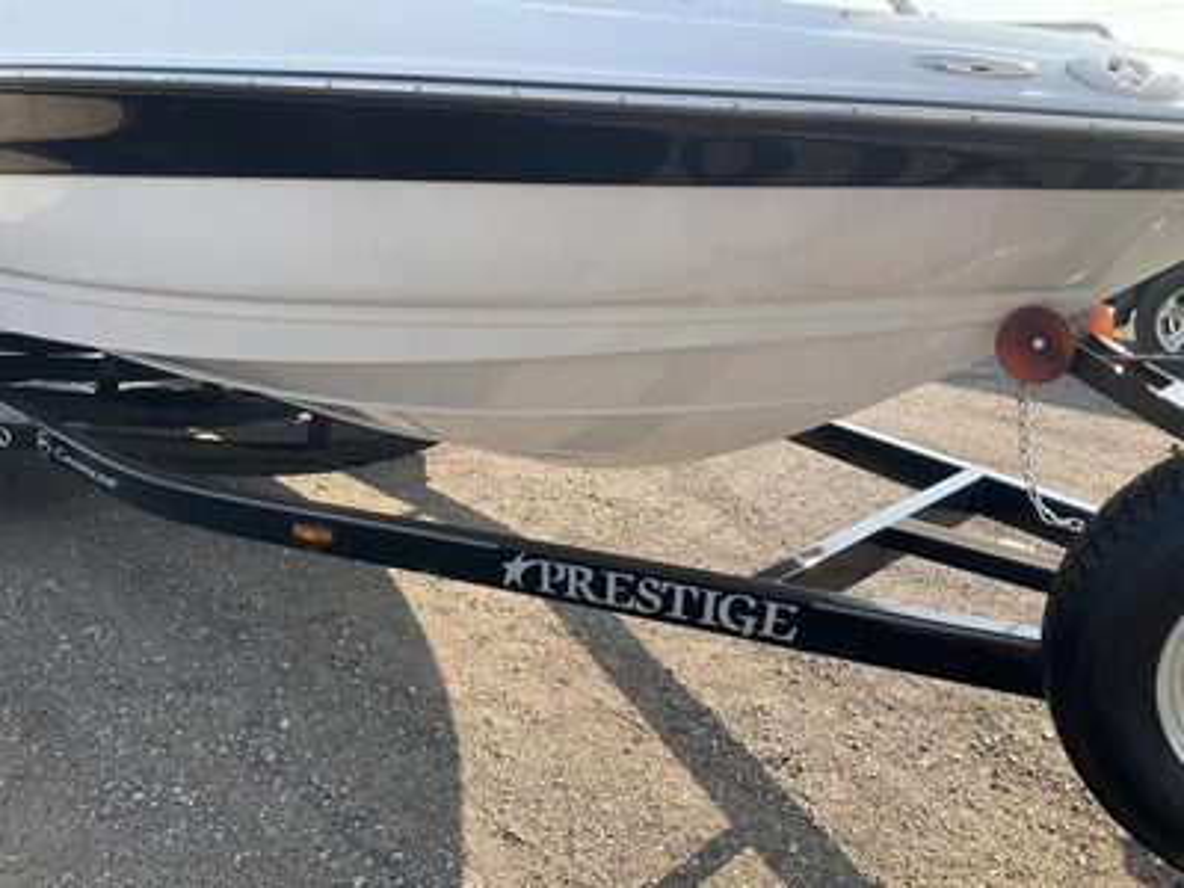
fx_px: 992
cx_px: 592
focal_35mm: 29
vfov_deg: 48.2
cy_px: 444
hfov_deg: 61.7
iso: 25
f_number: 1.8
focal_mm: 3
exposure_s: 1/650
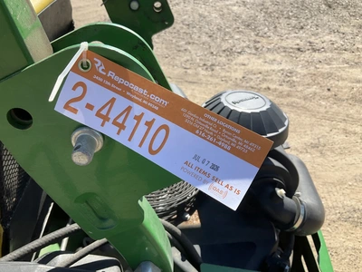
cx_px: 181
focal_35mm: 29
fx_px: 303
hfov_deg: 61.7
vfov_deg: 48.2
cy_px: 136
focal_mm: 3
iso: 25
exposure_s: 1/1279
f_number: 1.8
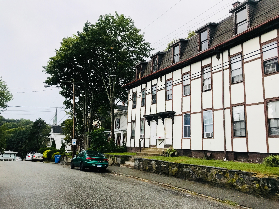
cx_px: 140
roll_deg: -2.5
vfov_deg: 49.7
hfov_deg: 63.4
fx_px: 226
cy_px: 104
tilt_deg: +10.7
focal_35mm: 28
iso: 40
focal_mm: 3.99
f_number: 1.8
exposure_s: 1/17
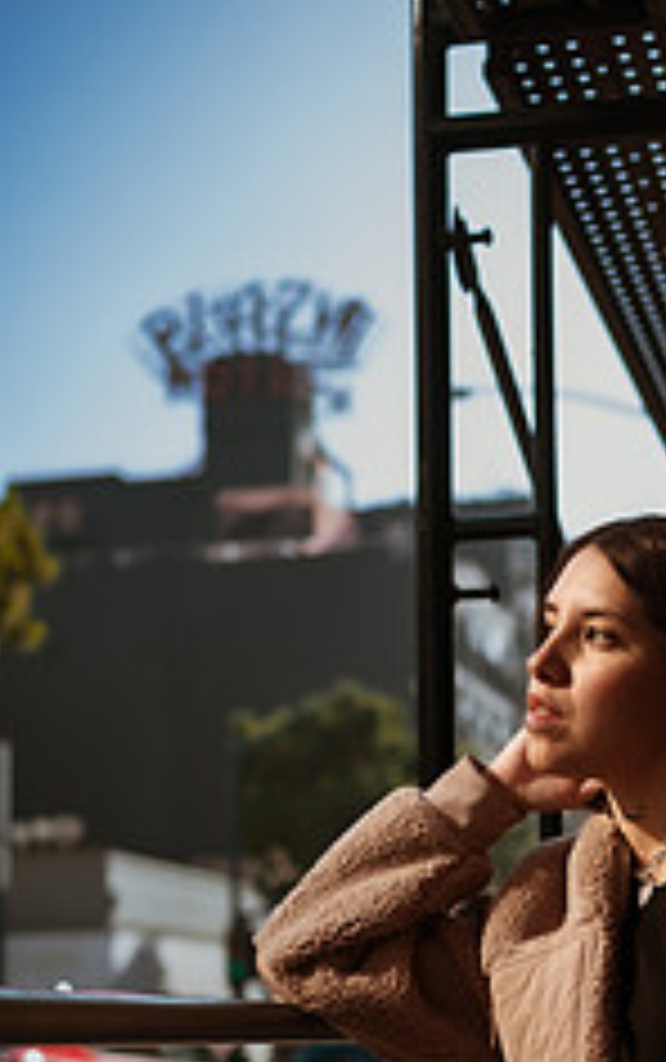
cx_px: 626
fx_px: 1970
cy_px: 864
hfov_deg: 18.8
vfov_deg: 29.4
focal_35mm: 68
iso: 50
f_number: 2.2
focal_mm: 35
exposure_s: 1/1250
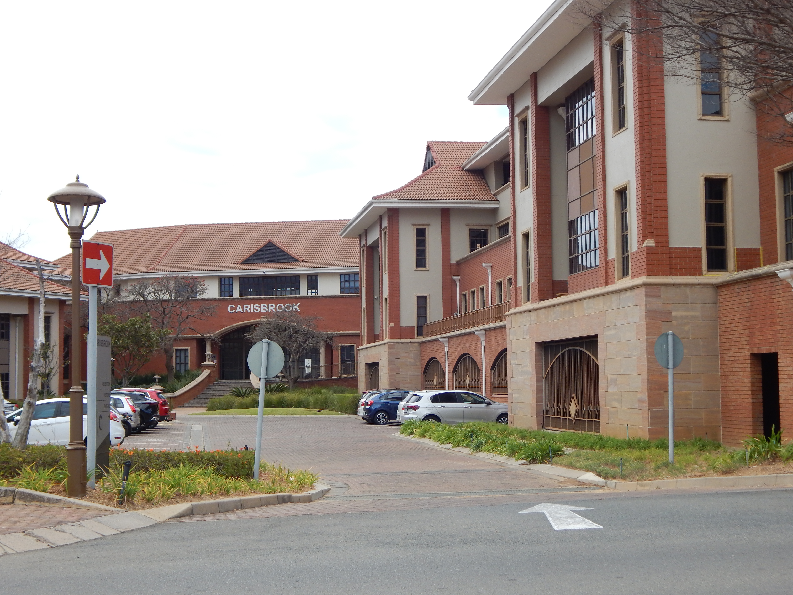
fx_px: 1237
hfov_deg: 35.5
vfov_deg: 27.0
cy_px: 298
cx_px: 396
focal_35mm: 54
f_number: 3.8
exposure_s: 1/320
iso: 125
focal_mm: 9.7
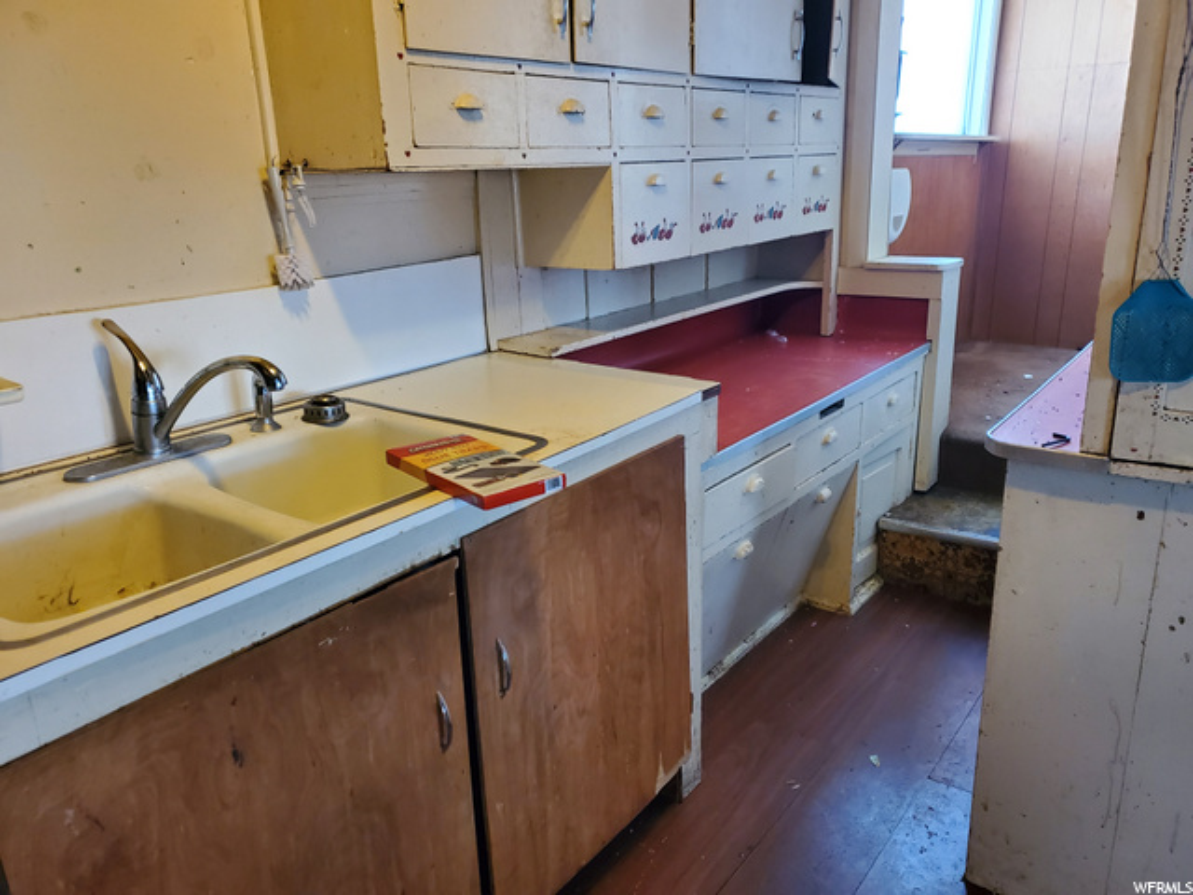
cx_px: 596
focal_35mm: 26
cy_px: 448
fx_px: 896
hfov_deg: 67.3
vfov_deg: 53.1
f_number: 1.5
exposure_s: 1/39
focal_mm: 4.3
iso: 320
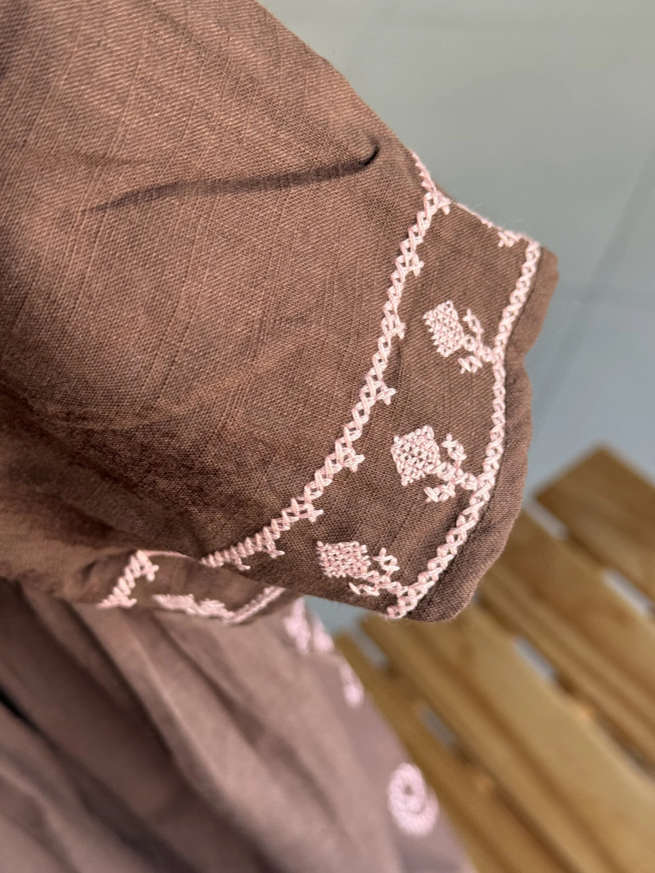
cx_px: 328
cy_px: 436
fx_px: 1211
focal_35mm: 48
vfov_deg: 39.7
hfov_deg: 30.3
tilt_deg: -47.7
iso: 64
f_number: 1.78
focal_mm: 6.76
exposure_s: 1/121
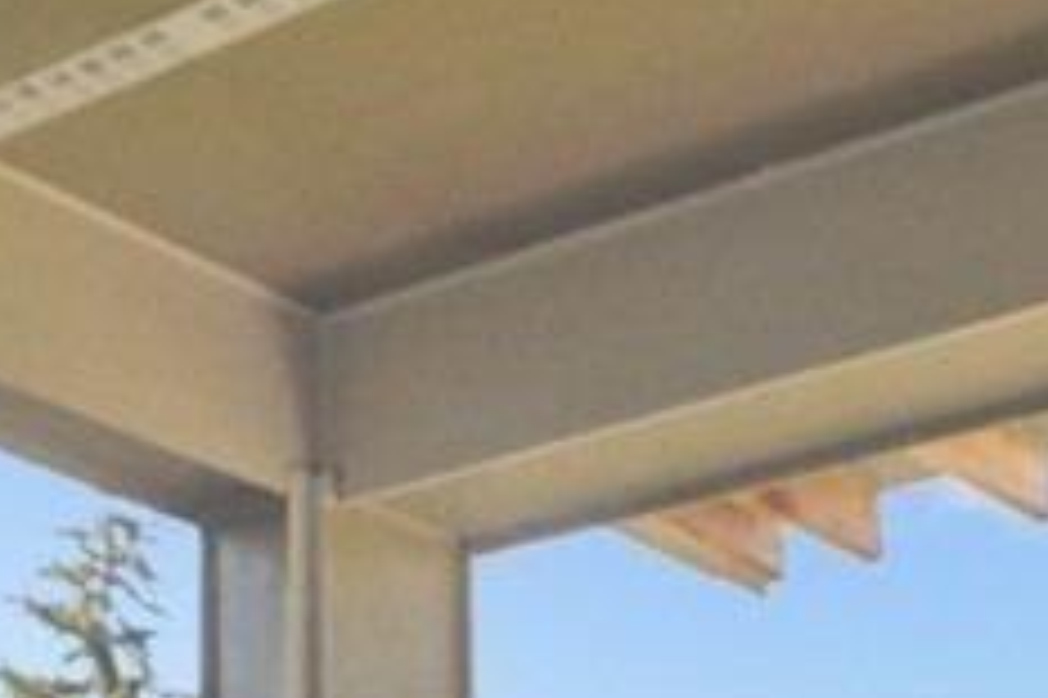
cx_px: 1777
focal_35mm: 88
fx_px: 2560
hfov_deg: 18.9
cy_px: 1608
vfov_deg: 12.6
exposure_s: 1/800
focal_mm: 16
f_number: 8
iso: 400
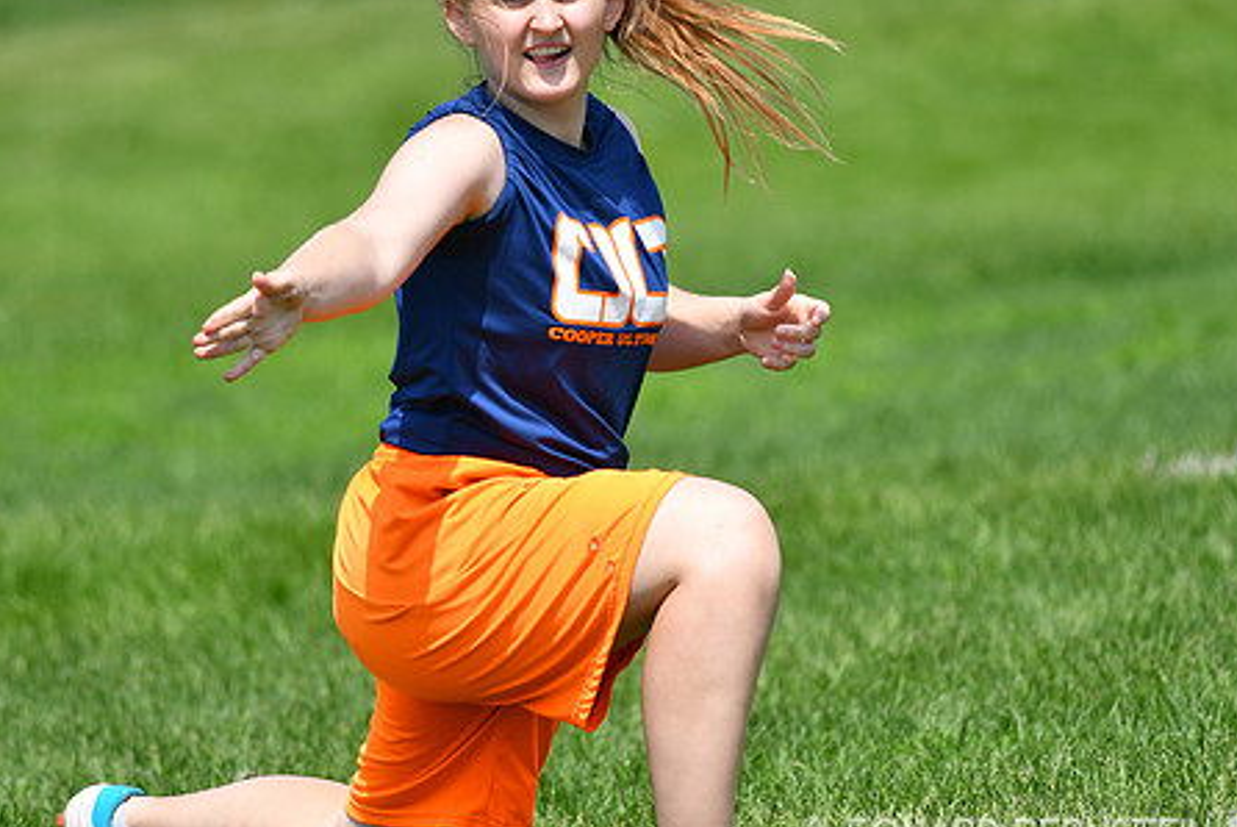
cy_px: 415
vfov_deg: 2.4
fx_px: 20114
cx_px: 618
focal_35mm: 585
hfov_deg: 3.5
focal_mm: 300
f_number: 4
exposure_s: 1/3200
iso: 320
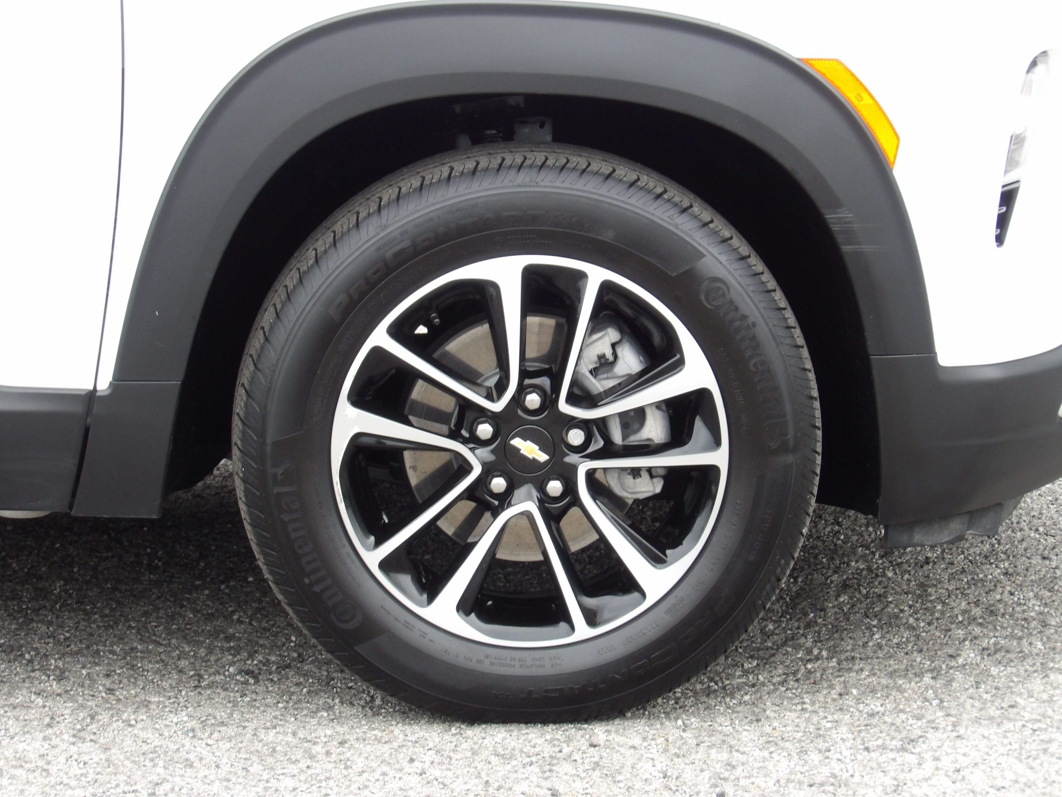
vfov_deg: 8.8
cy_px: 398
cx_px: 531
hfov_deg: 11.7
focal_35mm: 169
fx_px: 5185
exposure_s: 1/73
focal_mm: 30.2
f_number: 4.4
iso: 200
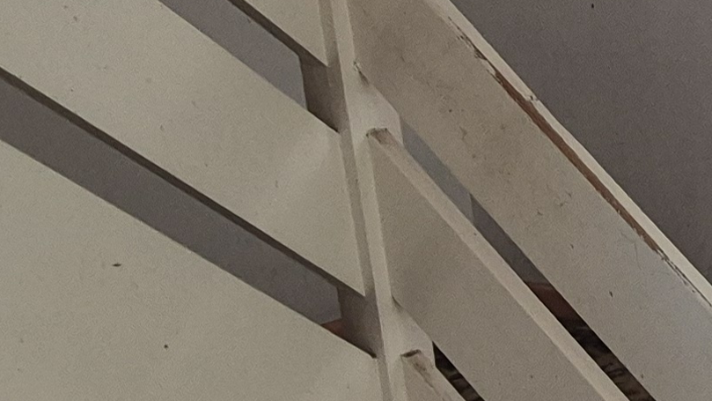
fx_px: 1322
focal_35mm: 70
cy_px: 280
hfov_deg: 24.3
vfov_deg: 17.2
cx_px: 1038
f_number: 2.2
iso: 160
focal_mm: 2.2
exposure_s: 1/50
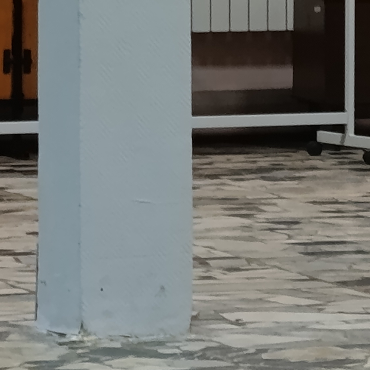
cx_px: 311
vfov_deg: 5.2
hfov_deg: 5.3
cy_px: -245
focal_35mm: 330
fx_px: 3991
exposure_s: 1/50
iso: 707
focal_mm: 6.11
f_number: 1.65
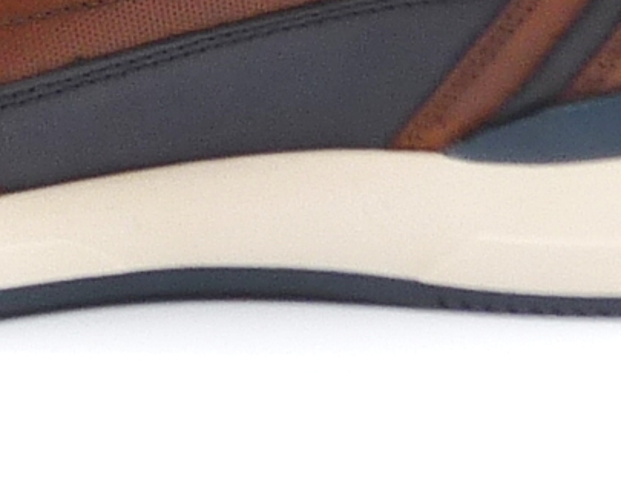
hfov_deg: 9.9
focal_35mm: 193
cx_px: 32
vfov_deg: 7.9
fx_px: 3547
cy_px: -81
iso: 100
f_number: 4
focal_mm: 5
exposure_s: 1/160
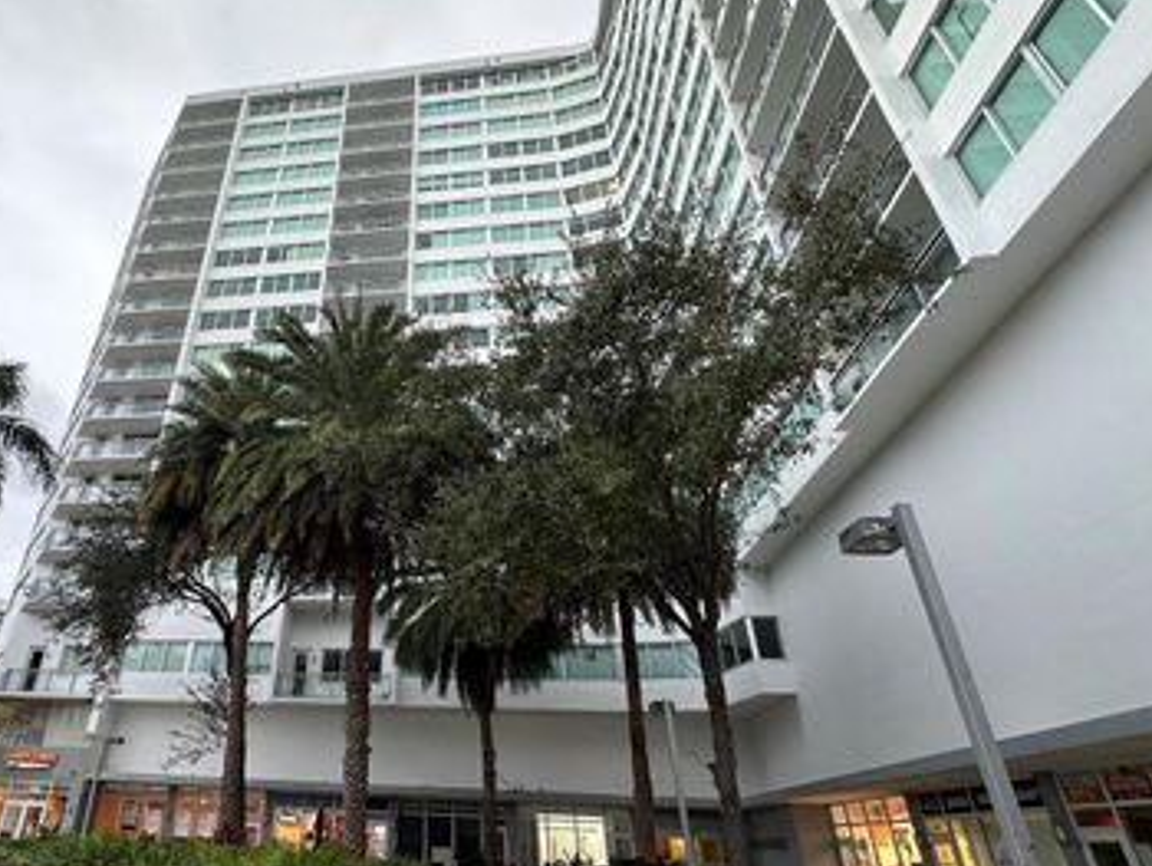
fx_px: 666
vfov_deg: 65.7
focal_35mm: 20
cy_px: 496
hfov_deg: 78.9
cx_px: 379
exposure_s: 1/60
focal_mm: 2.22
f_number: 2.2
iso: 160
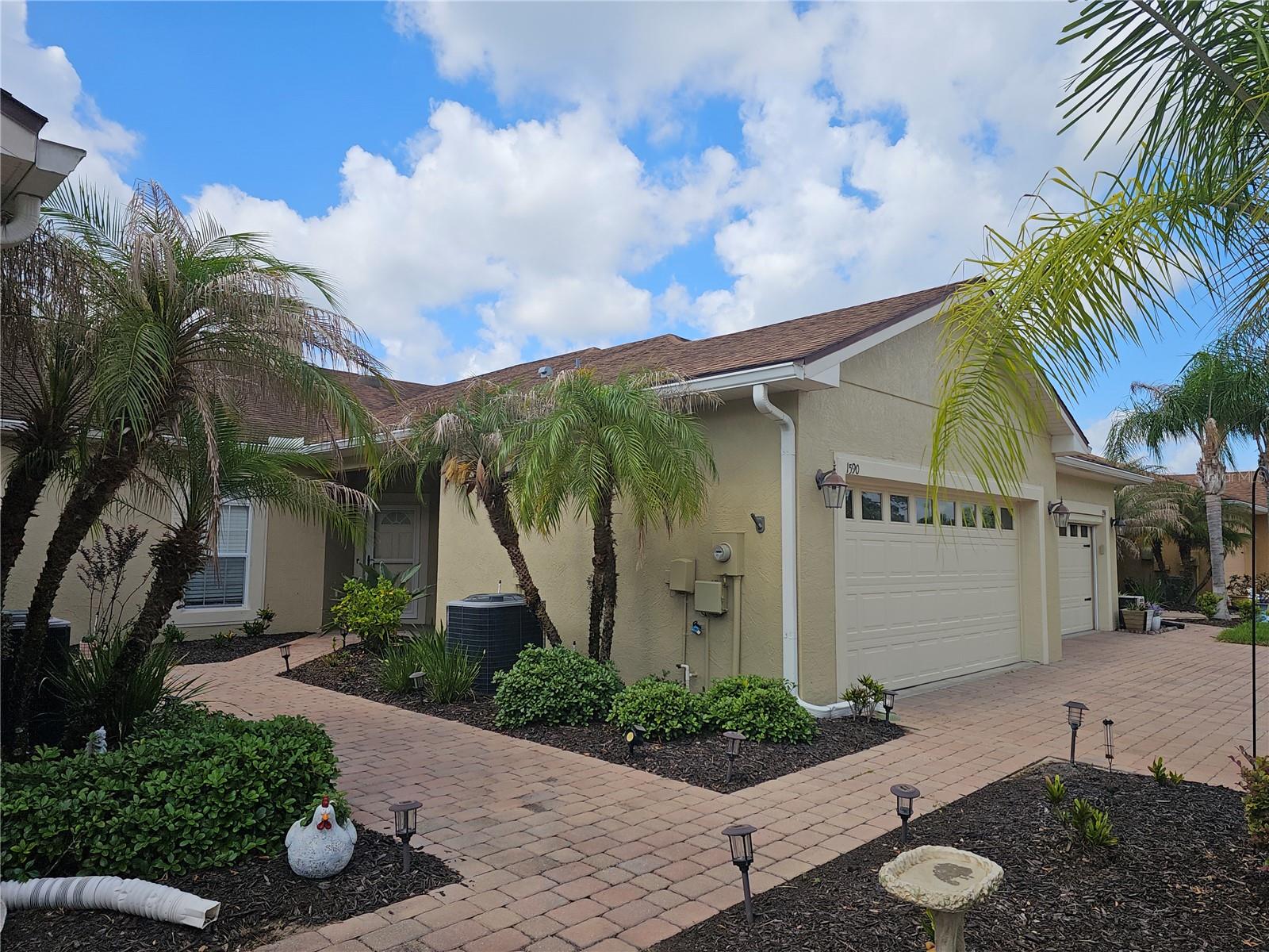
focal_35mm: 23
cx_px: 634
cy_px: 476
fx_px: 843
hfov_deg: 73.9
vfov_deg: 58.9
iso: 10
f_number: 1.7
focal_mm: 6.3
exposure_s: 1/703
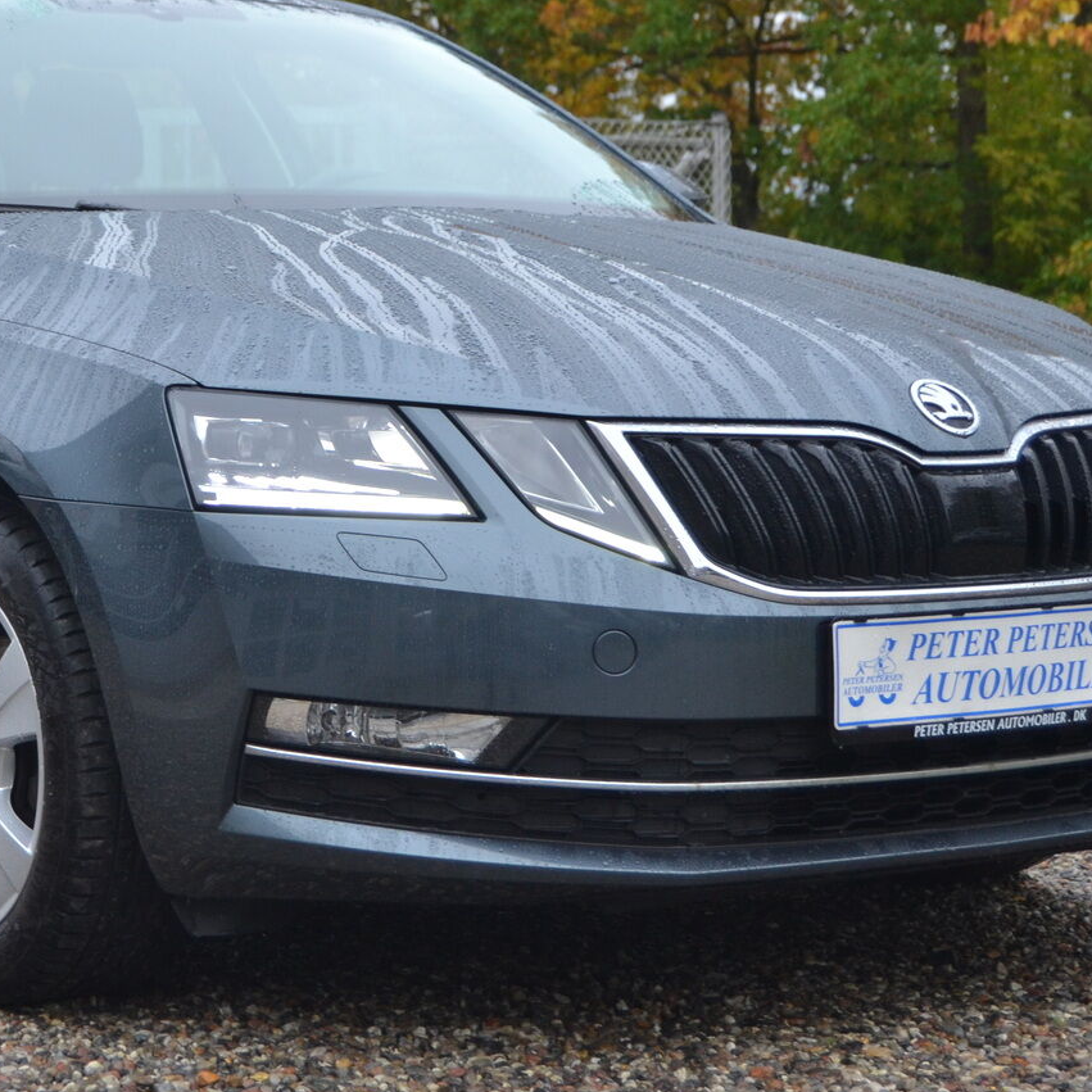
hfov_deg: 18.7
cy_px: 440
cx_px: 191
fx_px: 3284
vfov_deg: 18.9
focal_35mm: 92
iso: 400
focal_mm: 32
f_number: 5
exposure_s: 1/100
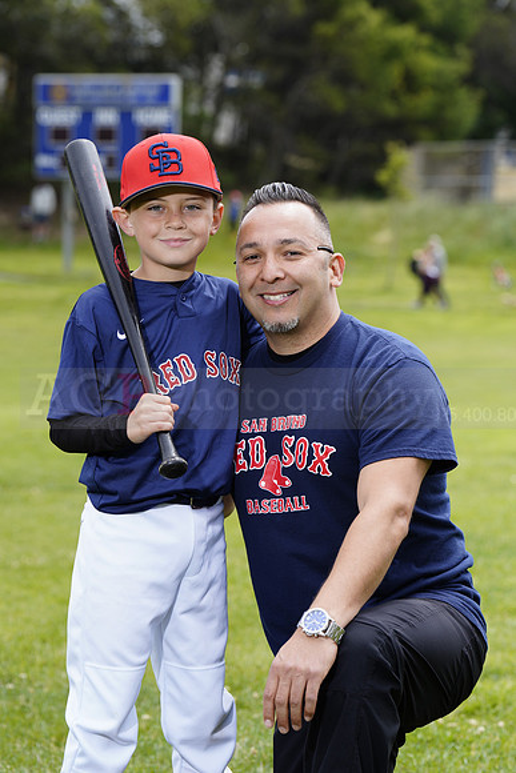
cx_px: 258
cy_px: 386
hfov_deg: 10.2
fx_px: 2879
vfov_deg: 15.3
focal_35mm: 134
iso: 100
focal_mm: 134
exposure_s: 1/250
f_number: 6.3
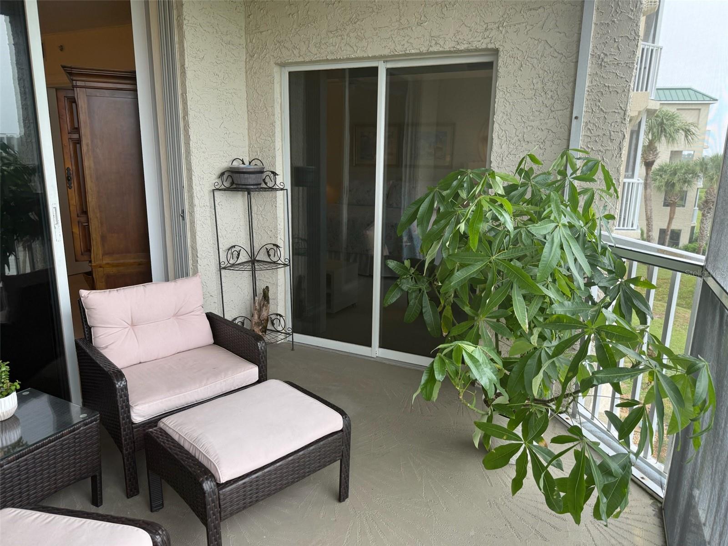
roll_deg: -1.6
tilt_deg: -12.8
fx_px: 505
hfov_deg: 71.6
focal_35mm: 24
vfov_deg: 56.8
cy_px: 273
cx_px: 364
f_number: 1.78
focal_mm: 6.76
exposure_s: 1/121
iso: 100
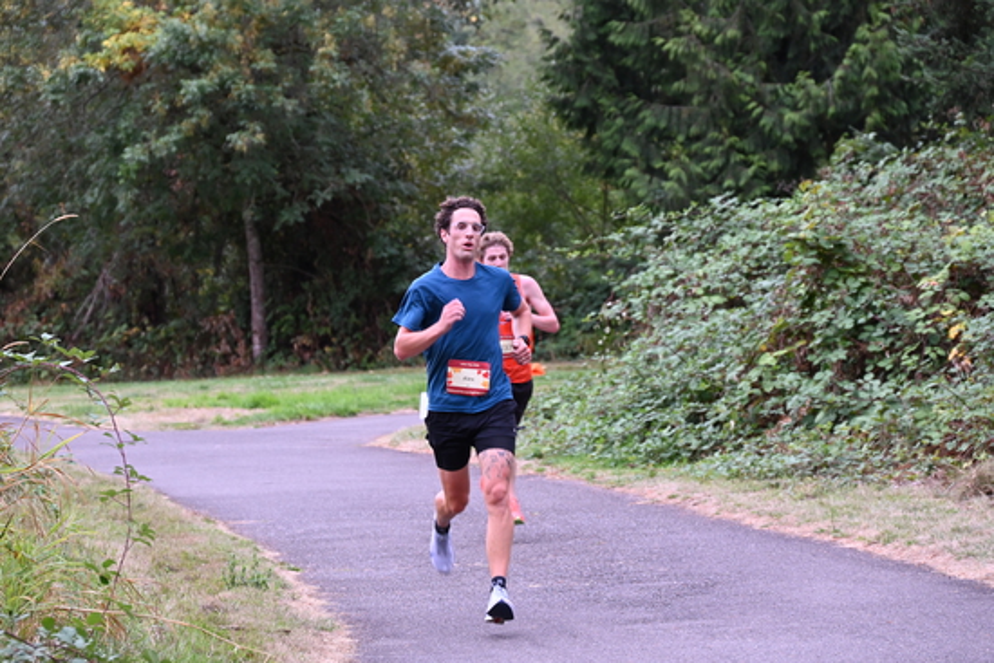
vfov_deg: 11.4
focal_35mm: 120
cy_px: 332
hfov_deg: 17.1
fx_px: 3314
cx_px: 497
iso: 1250
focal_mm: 120
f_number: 6.3
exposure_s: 1/125
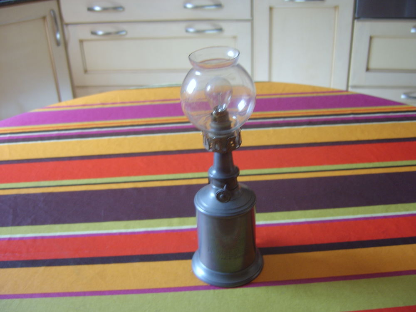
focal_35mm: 31
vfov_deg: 45.4
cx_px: 208
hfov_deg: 58.4
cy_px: 156
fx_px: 373
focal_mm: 8.13
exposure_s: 1/32
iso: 100
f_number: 2.7
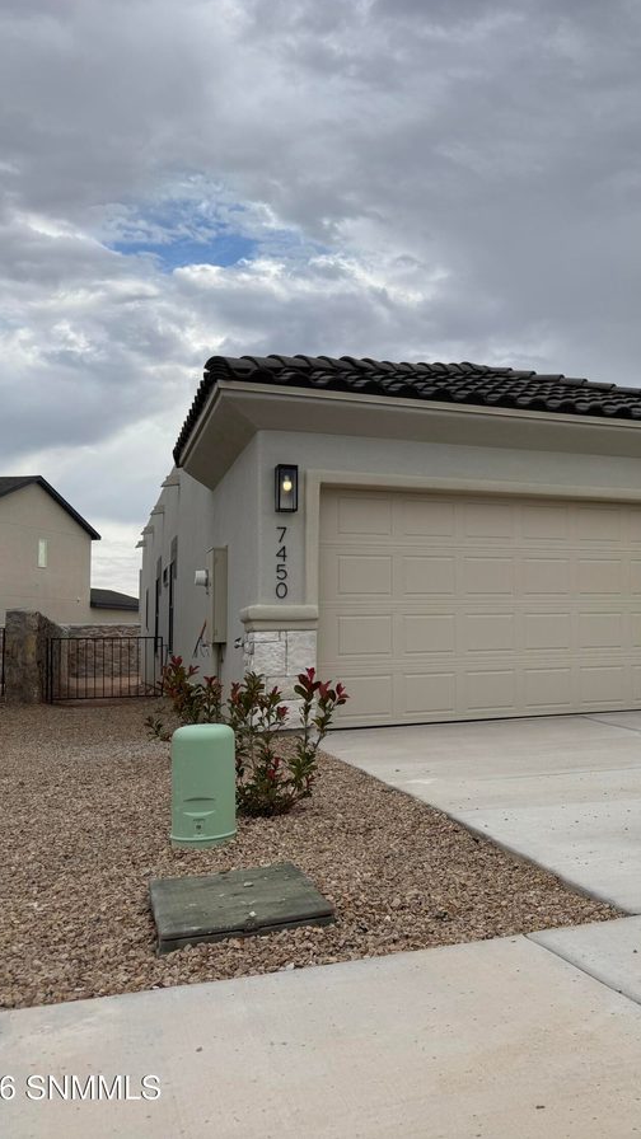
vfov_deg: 56.6
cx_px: 682
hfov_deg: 30.6
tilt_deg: +3.9
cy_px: 568
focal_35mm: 35
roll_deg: +0.5
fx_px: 1058
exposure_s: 1/4049
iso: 80
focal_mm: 6.76
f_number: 1.78
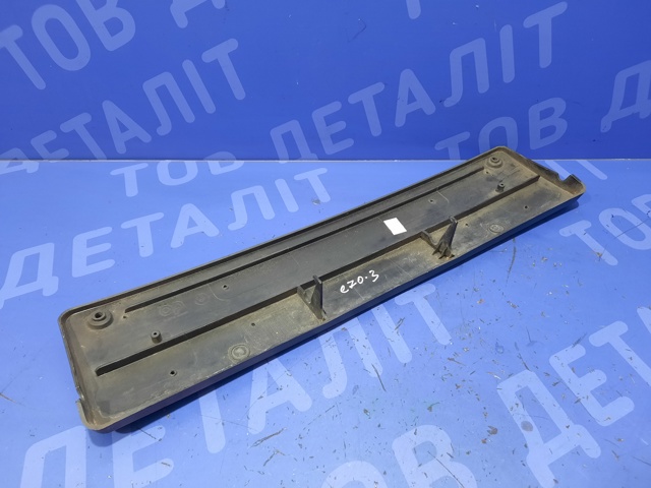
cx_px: 326
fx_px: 470
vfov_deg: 54.9
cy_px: 244
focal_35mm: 25
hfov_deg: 69.4
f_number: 2
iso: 320
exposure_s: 1/25
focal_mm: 4.6
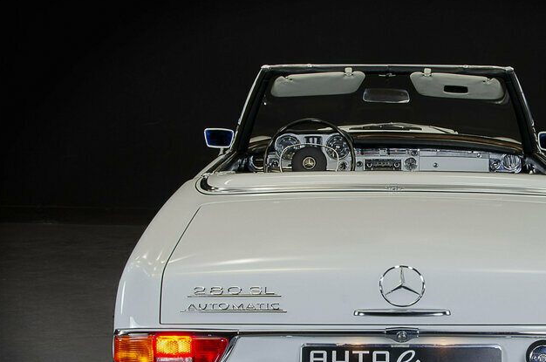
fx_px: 1045
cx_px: 406
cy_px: 229
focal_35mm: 69
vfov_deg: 19.6
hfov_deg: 28.9
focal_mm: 24
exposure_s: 1/1.25
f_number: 14
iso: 200
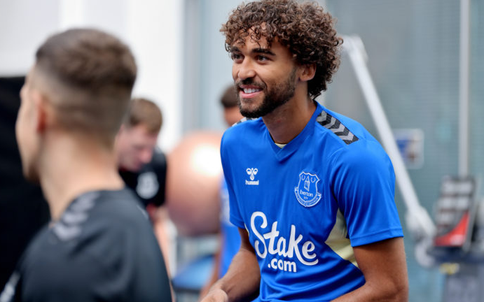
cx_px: 247
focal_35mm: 166
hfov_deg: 12.6
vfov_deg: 7.9
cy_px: 135
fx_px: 2190
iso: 1250
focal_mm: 150
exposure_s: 1/500
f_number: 2.8
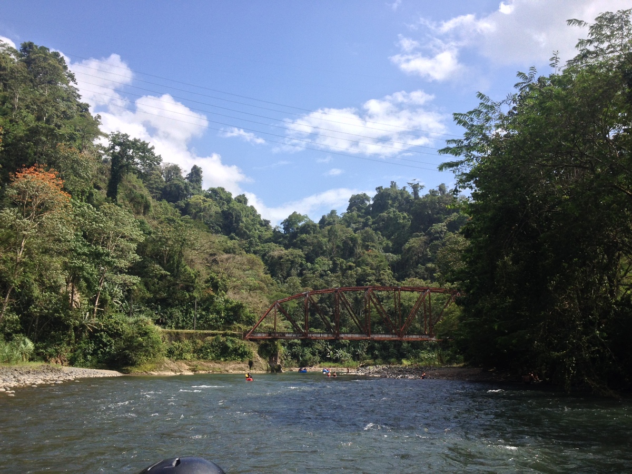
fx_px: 639
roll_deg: +1.4
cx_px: 316
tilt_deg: +9.0
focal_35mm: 35
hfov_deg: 52.6
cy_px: 237
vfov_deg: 40.7
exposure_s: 1/1453
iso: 50
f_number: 2.4
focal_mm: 4.28
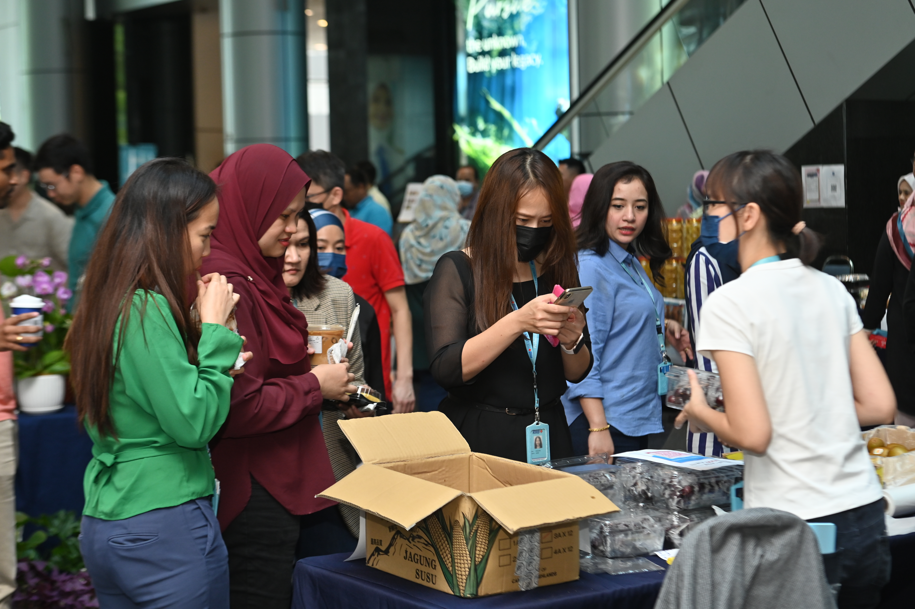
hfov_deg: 28.9
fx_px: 1778
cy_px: 304
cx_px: 458
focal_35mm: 70
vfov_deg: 19.4
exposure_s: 1/100
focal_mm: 70
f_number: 4.5
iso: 1000
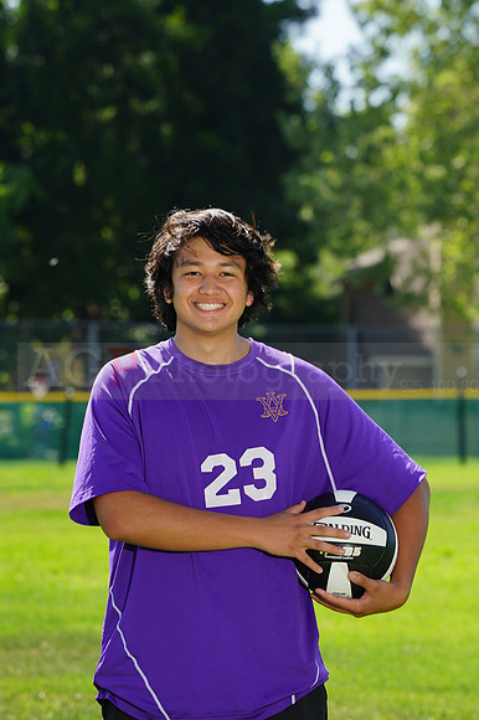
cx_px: 240
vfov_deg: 8.0
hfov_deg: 5.4
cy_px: 360
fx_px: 5115
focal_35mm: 256
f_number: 11
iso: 200
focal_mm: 256
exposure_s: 1/200
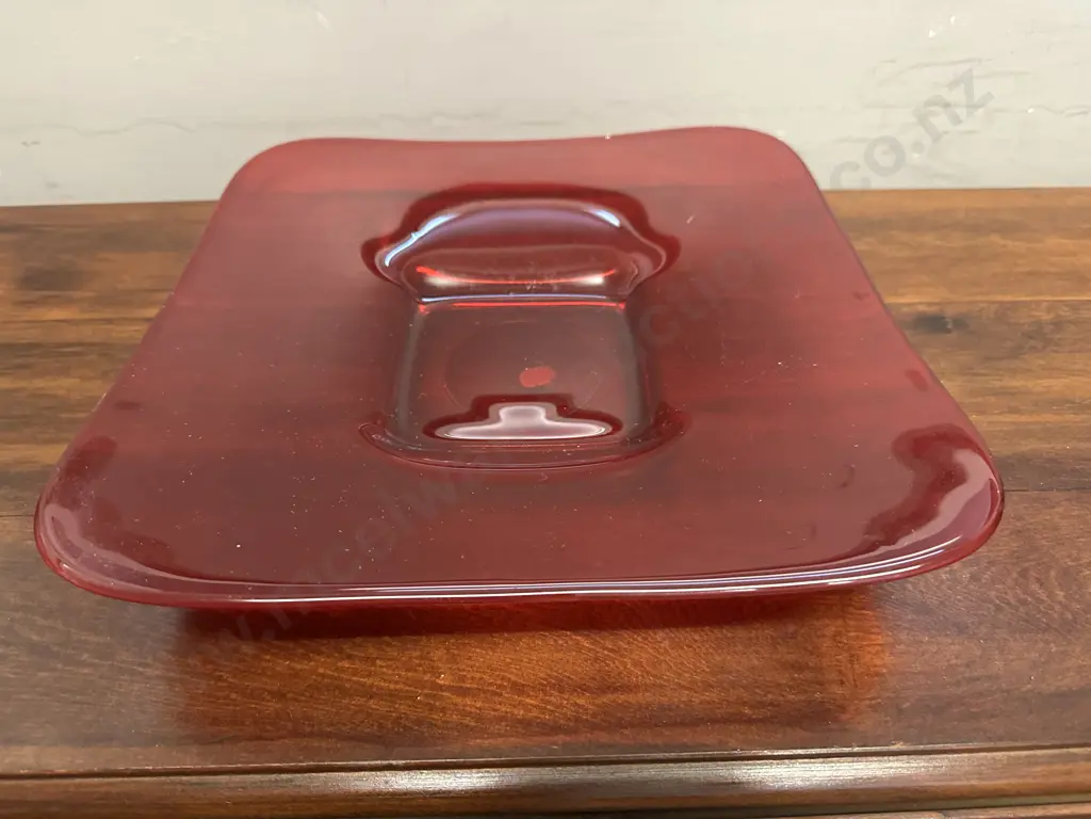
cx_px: 546
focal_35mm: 24
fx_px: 756
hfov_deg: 71.6
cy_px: 410
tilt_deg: -43.2
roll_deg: +1.5
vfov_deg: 56.8
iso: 640
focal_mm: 6.86
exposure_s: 1/50
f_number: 1.78
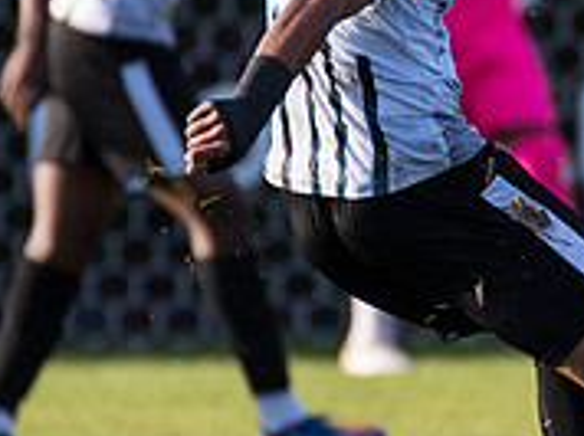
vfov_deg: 0.6
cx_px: 983
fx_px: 39088
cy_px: 188
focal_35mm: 2320
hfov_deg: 0.9
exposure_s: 1/1600
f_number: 4
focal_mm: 380
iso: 500
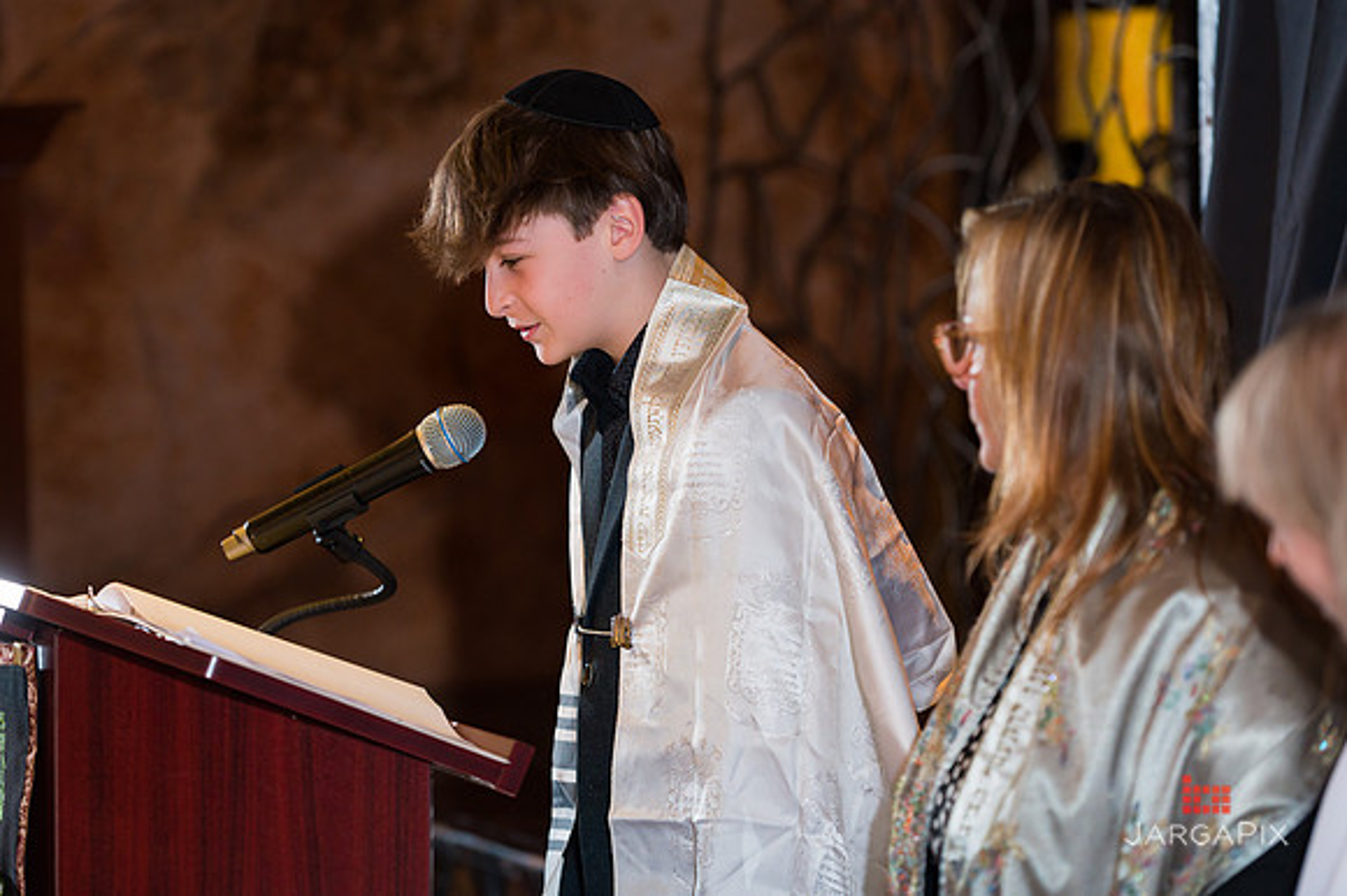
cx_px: 639
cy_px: 425
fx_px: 5519
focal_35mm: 148
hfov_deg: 13.9
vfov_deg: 9.3
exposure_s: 1/200
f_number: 4
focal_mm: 140
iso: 1000
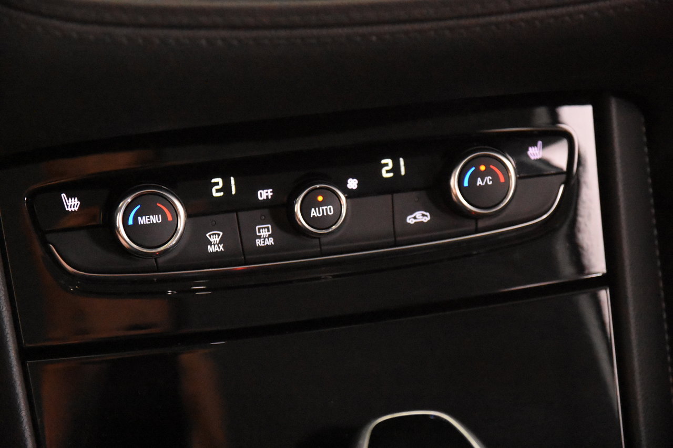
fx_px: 1963
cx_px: 336
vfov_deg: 13.0
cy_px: 224
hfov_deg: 19.5
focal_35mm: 105
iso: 12800
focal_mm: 70
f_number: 4
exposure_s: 1/80
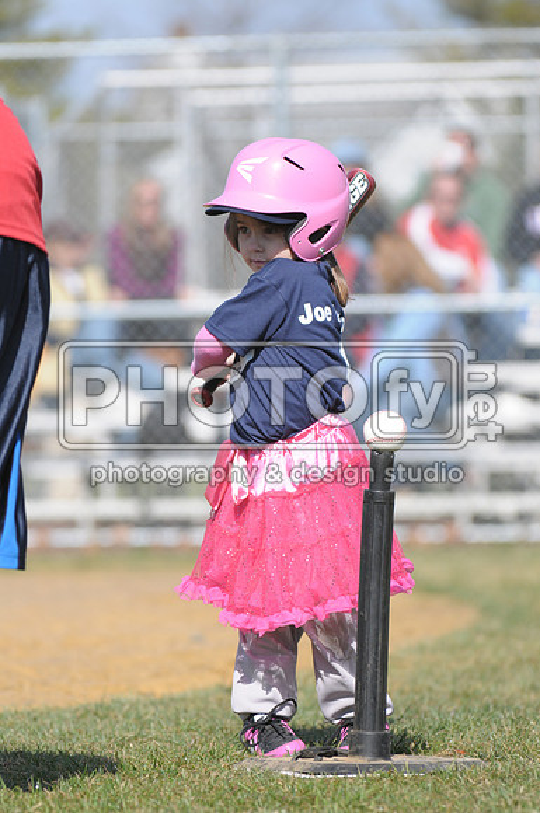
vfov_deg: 6.9
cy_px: 406
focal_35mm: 300
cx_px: 270
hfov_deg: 4.6
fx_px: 6770
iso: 400
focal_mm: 200
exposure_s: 1/2500
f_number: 4.5
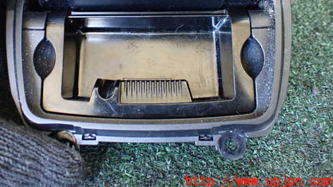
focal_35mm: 39
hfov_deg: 51.3
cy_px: 41
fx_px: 344
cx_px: 136
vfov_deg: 29.8
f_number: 2.3
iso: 800
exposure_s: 1/30
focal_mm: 5.4
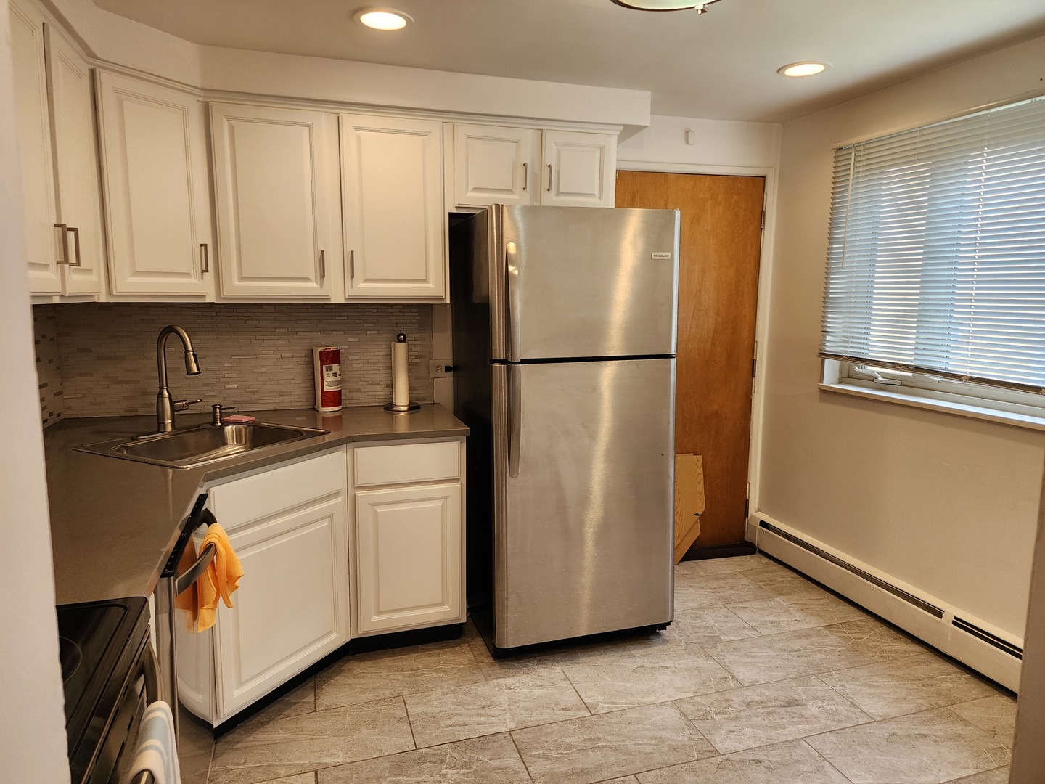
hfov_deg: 73.9
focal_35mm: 23
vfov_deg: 58.9
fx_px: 694
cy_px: 392
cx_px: 522
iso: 125
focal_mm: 6.4
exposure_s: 1/180
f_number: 1.8
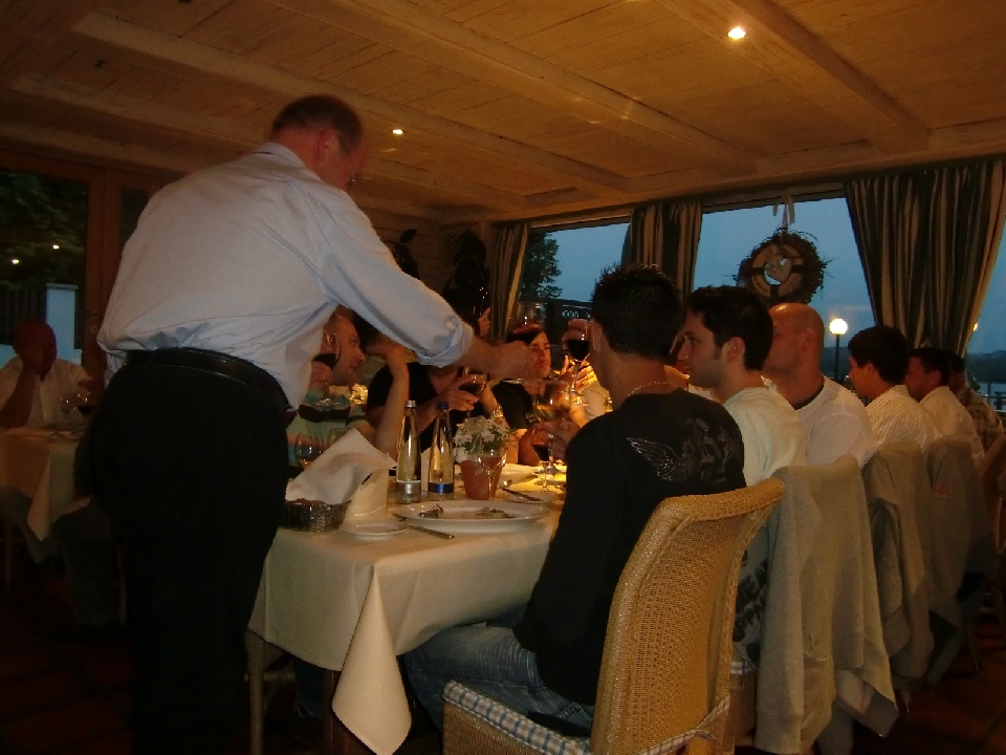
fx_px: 814
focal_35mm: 28
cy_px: 378
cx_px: 503
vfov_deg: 49.7
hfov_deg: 63.4
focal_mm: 4.9
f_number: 2.6
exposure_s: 1/30
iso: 400
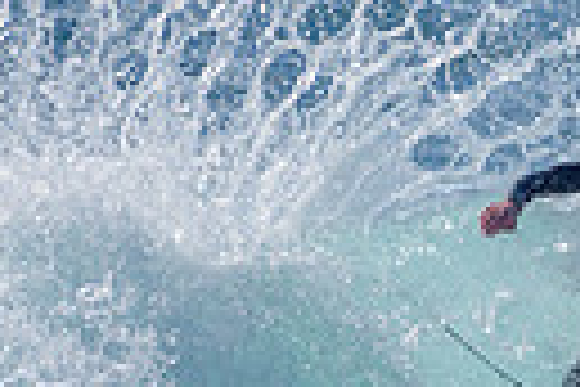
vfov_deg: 0.5
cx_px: 851
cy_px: 313
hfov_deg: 0.7
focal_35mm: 2754
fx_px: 44367
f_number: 5.6
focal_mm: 500
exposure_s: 1/2000
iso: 125
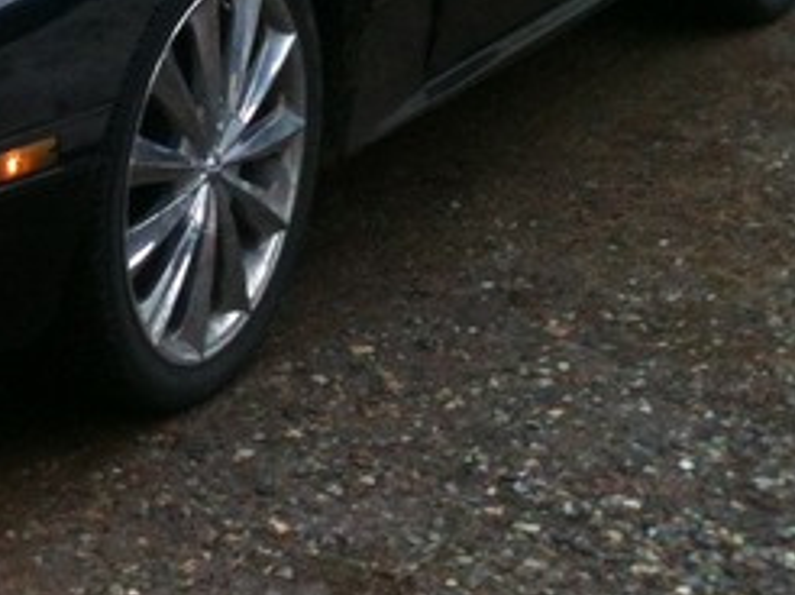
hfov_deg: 16.9
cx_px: -29
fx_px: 2616
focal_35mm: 114
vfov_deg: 12.6
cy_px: -178
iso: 160
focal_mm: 3.85
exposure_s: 1/120
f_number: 2.8
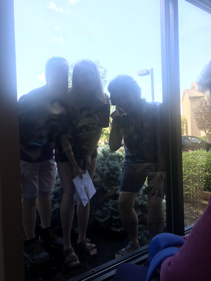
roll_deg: +2.1
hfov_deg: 49.7
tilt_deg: +0.4
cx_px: 106
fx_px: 228
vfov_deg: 63.4
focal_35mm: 28
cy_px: 140
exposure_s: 1/93
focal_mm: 3.99
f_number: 1.8
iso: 25
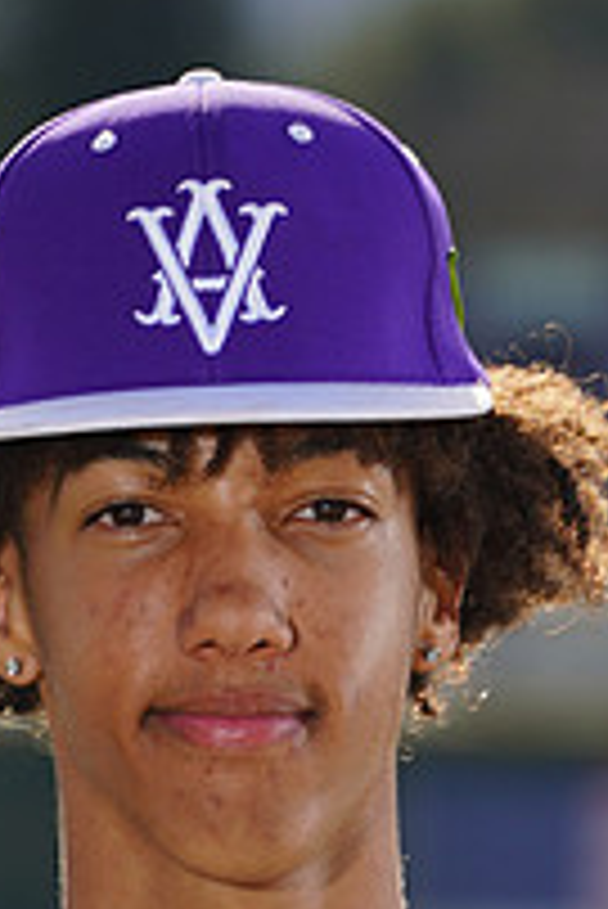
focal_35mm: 877
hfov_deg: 1.6
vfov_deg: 2.3
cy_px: 1080
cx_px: 263
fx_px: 22178
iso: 100
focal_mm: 306
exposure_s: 1/250
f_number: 9
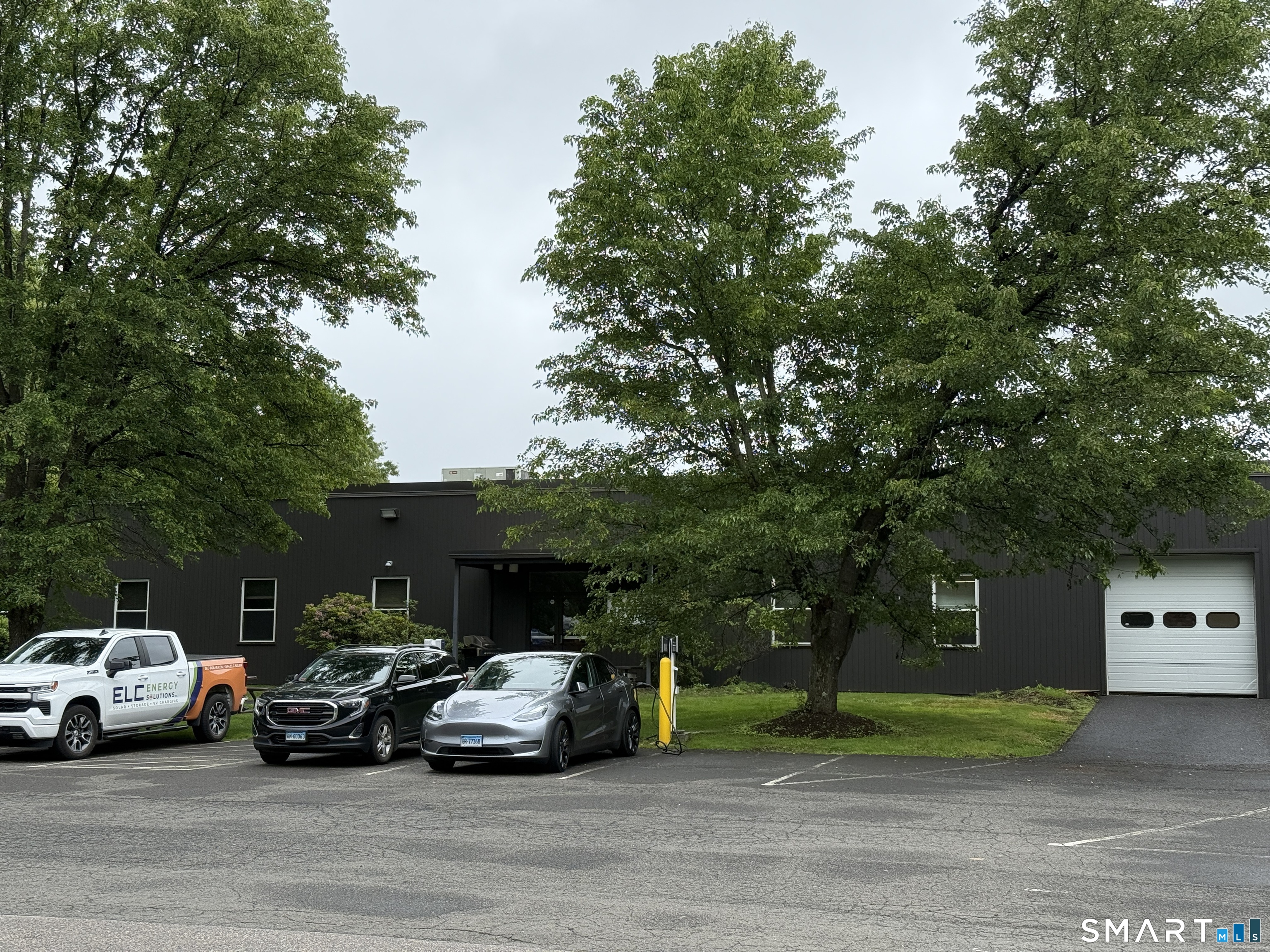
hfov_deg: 39.7
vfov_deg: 30.3
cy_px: 476
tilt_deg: +5.2
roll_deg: -0.8
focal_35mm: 48
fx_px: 1761
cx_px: 635
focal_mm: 6.76
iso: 80
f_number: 1.78
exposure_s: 1/1795
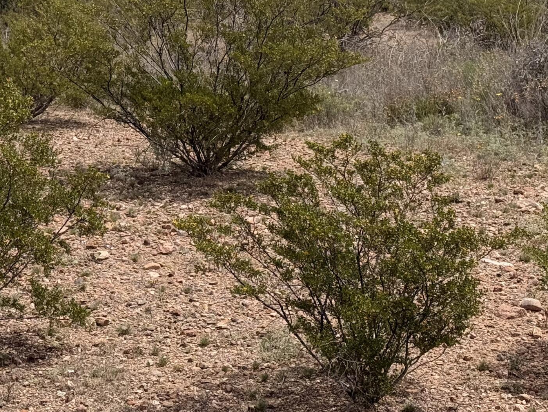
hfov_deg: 19.1
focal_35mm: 103
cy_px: 13
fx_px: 1631
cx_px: 217
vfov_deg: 14.2
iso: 64
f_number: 1.78
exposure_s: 1/8772
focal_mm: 6.76
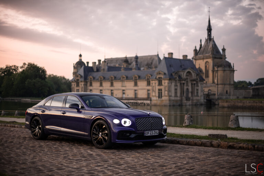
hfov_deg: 39.6
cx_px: 132
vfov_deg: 27.0
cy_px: 88
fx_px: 367
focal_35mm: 50
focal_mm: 50
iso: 100
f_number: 1.6
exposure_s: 1/10
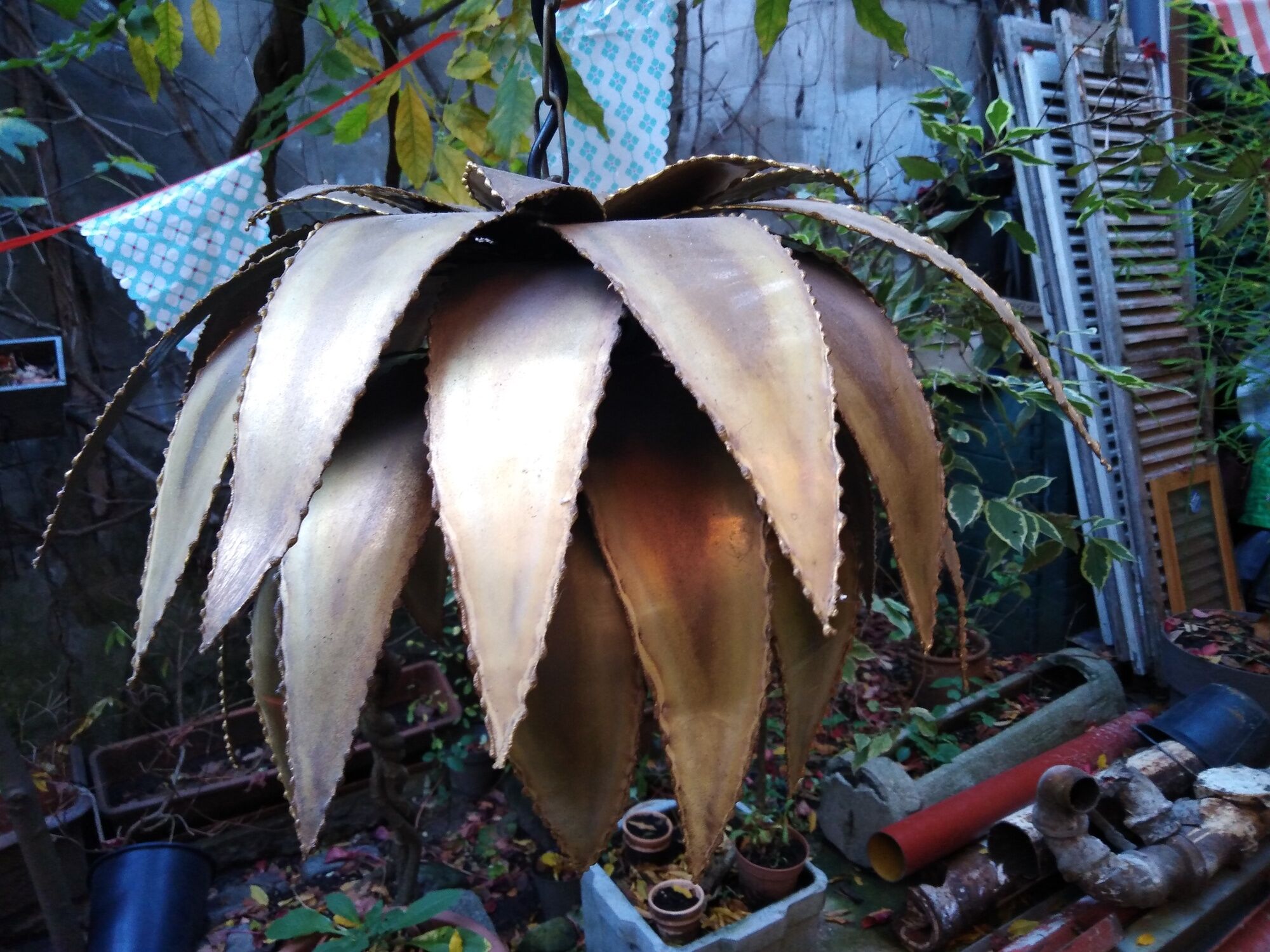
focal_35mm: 26
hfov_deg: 67.3
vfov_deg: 53.1
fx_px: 954
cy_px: 476
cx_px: 635
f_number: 2.2
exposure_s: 1/24
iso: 366
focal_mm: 3.46
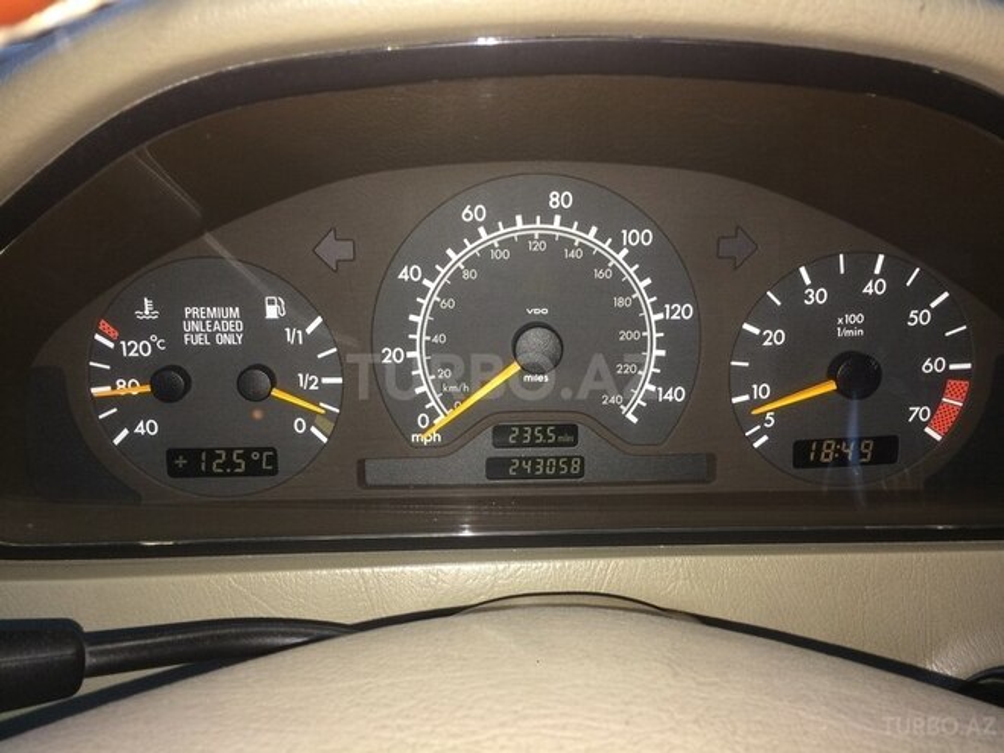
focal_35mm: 29
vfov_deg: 48.2
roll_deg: -3.0
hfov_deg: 61.7
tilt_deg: -28.0
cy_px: 376
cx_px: 502
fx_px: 841
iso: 64
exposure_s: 1/33
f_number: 2.2
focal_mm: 4.15
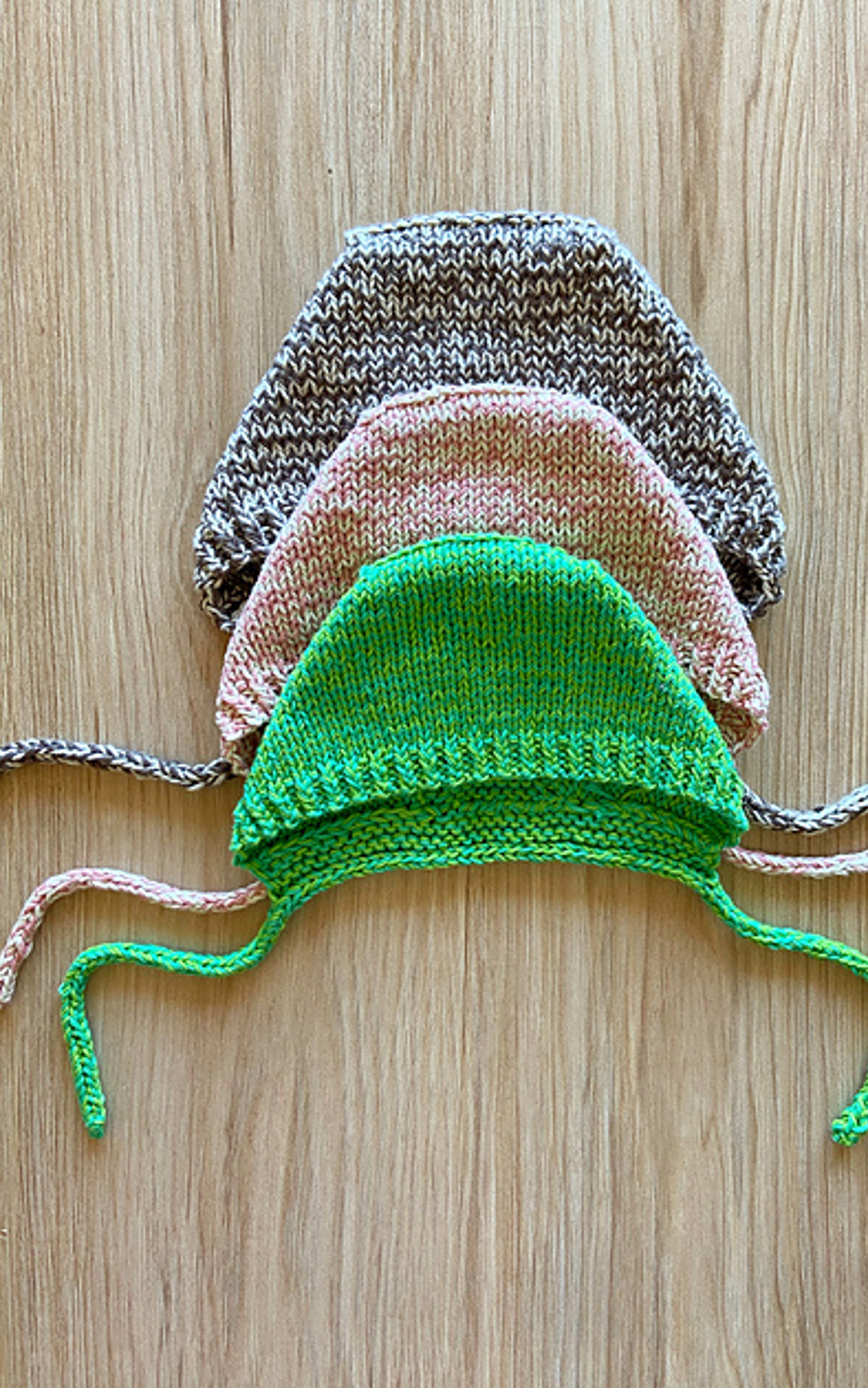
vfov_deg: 66.5
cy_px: 696
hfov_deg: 44.4
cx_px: 498
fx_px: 1059
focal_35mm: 28
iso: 80
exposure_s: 1/50
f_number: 1.8
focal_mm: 4.25
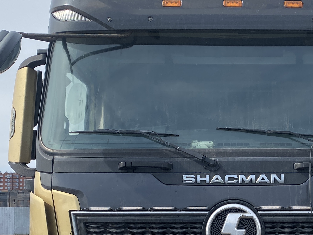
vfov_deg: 22.2
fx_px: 588
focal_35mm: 65
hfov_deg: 29.1
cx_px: 256
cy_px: 201
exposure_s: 1/2755
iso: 32
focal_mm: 4.25
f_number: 1.8
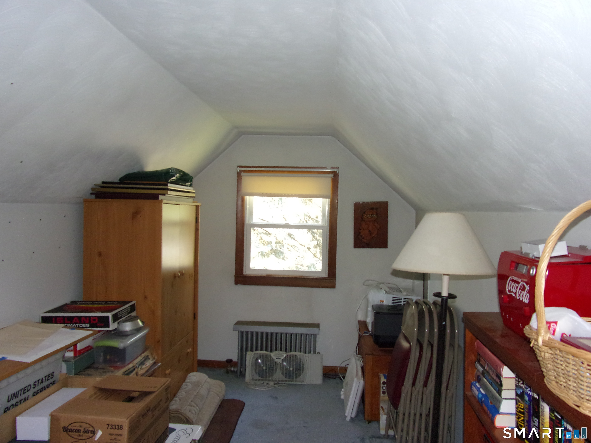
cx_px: 296
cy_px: 222
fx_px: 410
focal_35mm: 24
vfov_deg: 56.8
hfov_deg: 71.6
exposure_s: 1/34
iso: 200
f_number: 3.3
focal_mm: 4.3
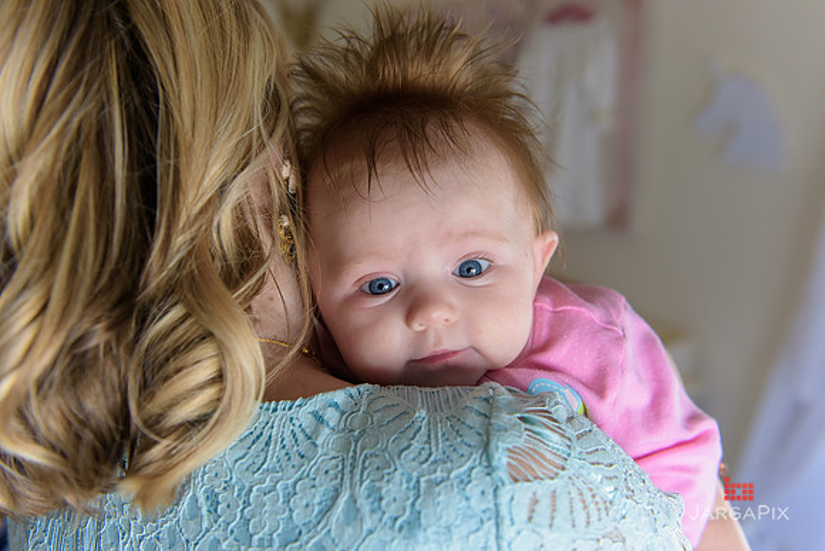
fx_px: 825
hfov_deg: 53.1
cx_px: 412
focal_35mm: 36
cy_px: 276
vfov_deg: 36.9
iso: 1600
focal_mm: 36
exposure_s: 1/125
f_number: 3.2
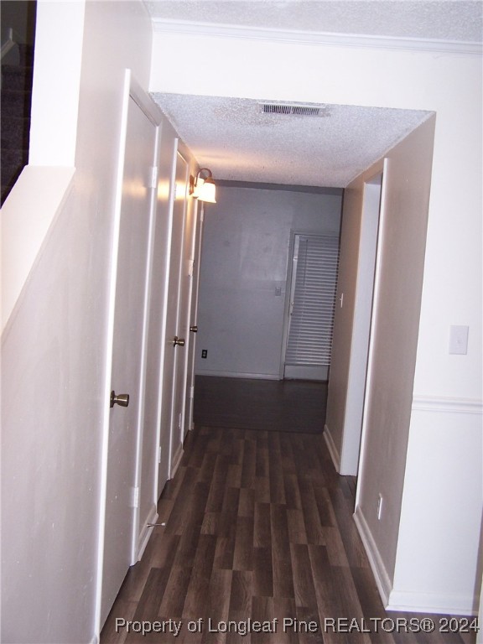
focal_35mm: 38
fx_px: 707
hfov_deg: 37.7
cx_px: 242
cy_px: 322
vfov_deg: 49.0
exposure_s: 1/60
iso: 140
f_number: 2.8
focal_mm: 6.3
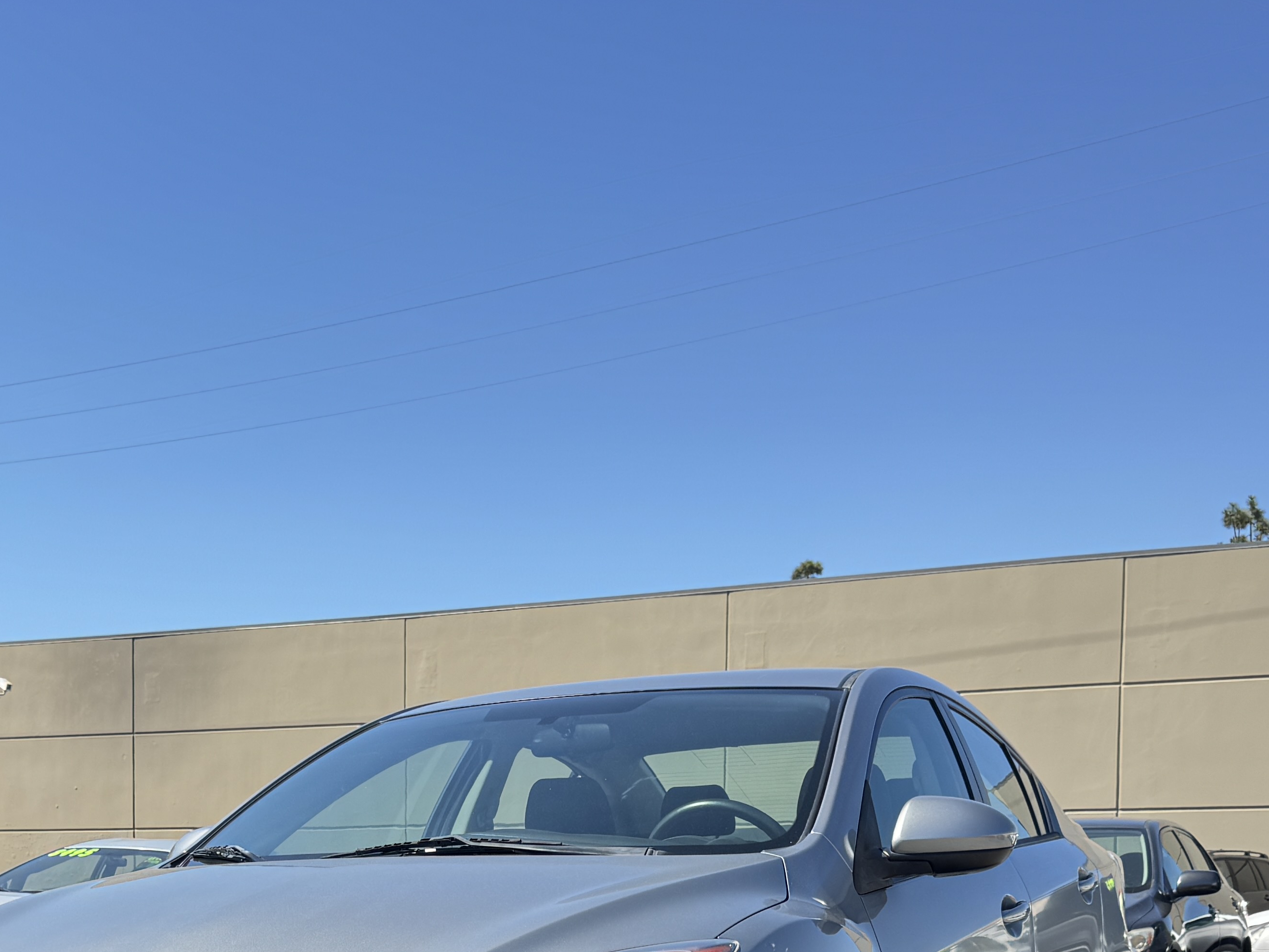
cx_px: 465
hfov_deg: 36.6
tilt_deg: -4.0
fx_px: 1906
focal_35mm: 52
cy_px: 1012
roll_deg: -0.6
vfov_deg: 26.2
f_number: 1.78
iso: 80
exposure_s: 1/1597
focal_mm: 6.76
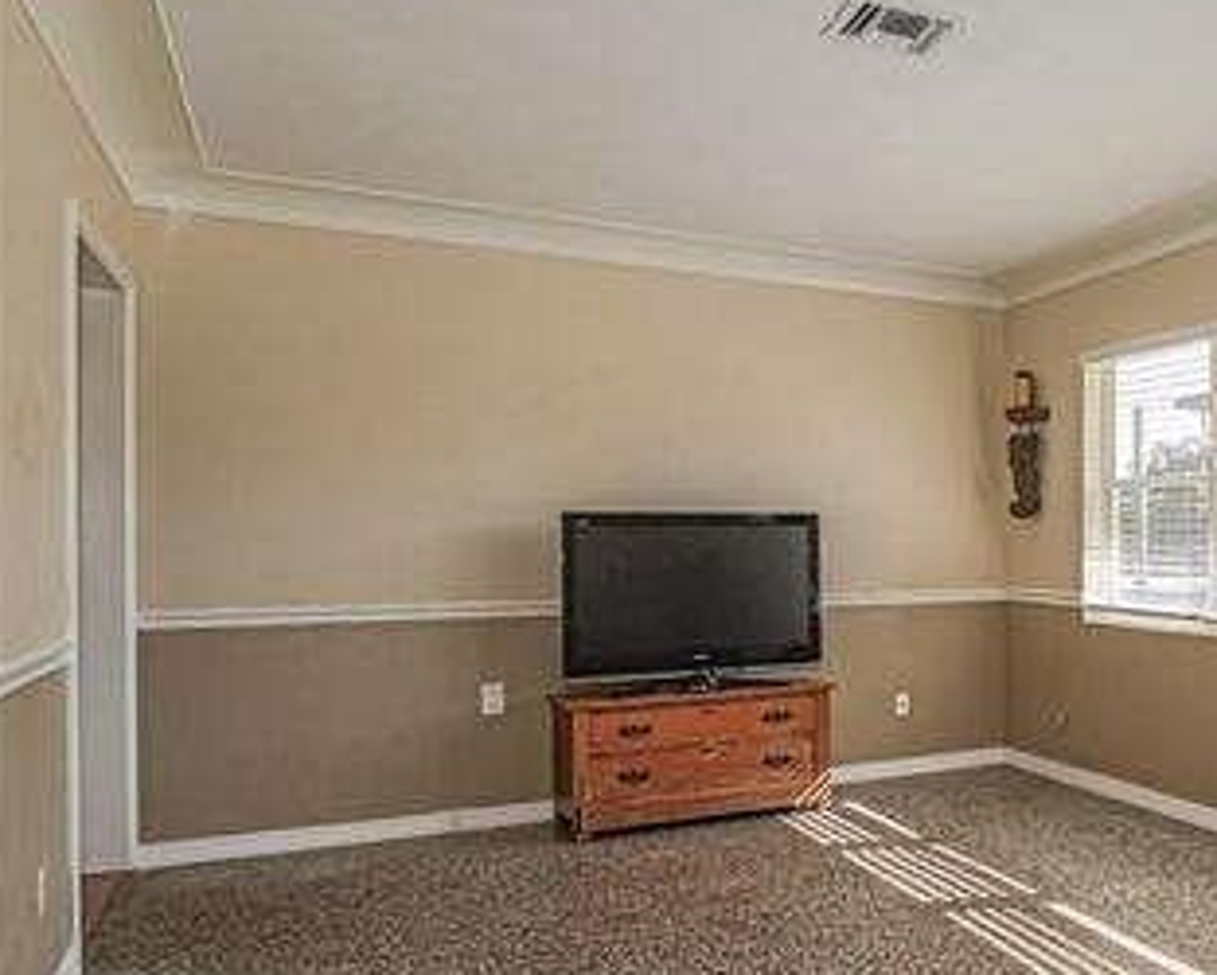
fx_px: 1153
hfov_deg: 46.3
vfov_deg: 45.6
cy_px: 573
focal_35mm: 32
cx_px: 1225
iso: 100
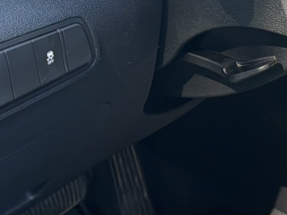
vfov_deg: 10.9
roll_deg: -5.4
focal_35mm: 134
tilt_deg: -22.1
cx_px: 357
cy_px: -15
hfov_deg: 14.2
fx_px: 1111
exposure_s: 1/178
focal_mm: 6.76
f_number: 1.78
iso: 80
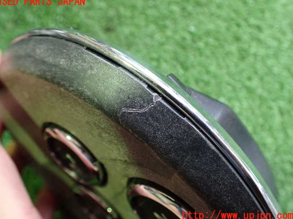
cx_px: 145
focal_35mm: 31
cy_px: 109
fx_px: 262
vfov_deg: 45.4
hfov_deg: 58.4
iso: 800
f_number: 2.3
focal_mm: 5.4
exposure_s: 1/60
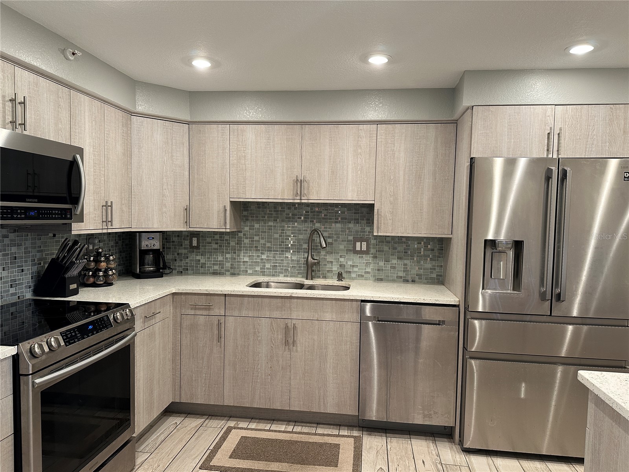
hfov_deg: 71.6
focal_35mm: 24
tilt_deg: -3.1
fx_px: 436
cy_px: 236
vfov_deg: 56.8
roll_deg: -1.8
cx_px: 314
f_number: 1.78
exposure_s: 1/120
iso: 200
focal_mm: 6.86
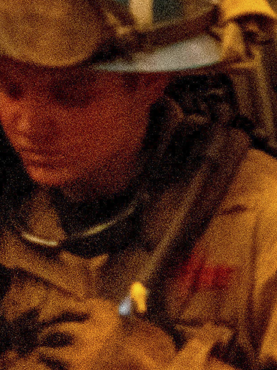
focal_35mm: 292
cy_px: 167
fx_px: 3116
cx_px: 910
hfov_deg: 4.8
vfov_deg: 6.8
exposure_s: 1/350
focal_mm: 50
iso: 9000
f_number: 2
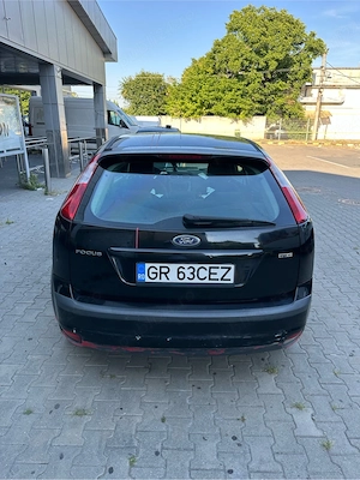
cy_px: 240
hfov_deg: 56.8
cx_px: 180
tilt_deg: -19.0
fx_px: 333
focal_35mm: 24
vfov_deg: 71.6
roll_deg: -0.4
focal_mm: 6.86
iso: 80
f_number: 1.78
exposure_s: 1/567
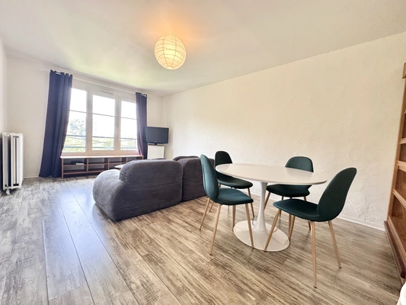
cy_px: 152
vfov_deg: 85.7
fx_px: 164
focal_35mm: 14
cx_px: 203
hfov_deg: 102.1
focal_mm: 2.22
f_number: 2.2
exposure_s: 1/100
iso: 160
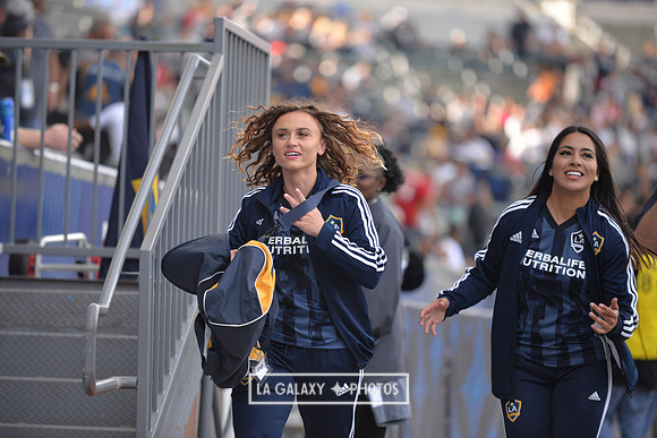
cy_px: 219
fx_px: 3651
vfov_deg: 6.9
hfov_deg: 10.3
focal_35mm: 200
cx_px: 328
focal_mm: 200
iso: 640
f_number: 2.8
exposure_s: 1/1600
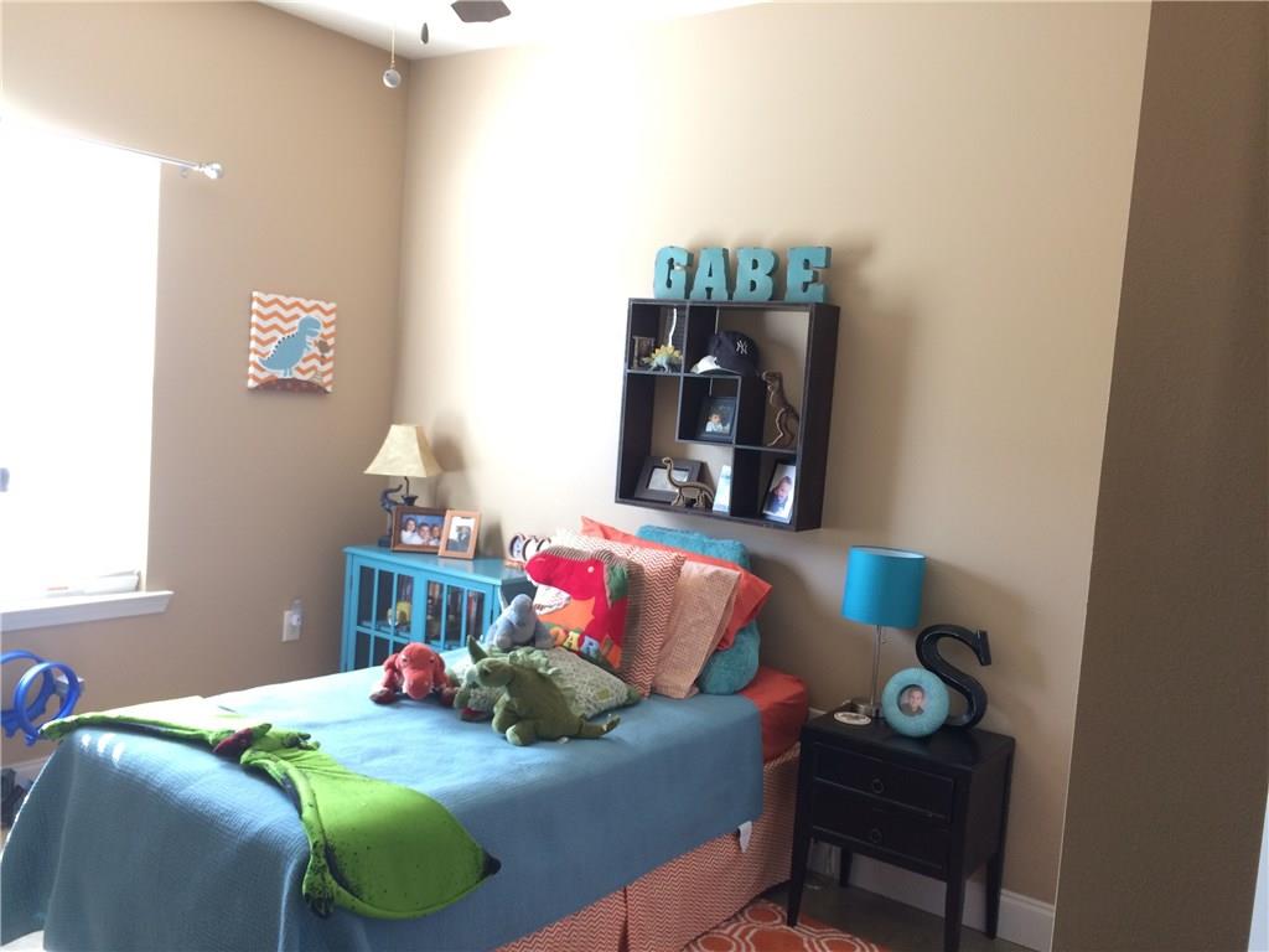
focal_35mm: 29
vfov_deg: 48.2
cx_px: 634
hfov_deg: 61.7
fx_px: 1063
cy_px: 476
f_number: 2.2
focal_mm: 4.15
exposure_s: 1/30
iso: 100
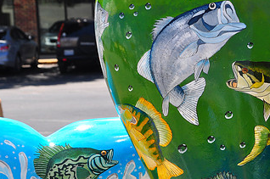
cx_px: 196
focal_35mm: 252
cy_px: 84
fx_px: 1887
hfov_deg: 8.2
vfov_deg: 5.4
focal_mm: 92
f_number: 14
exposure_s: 1/125
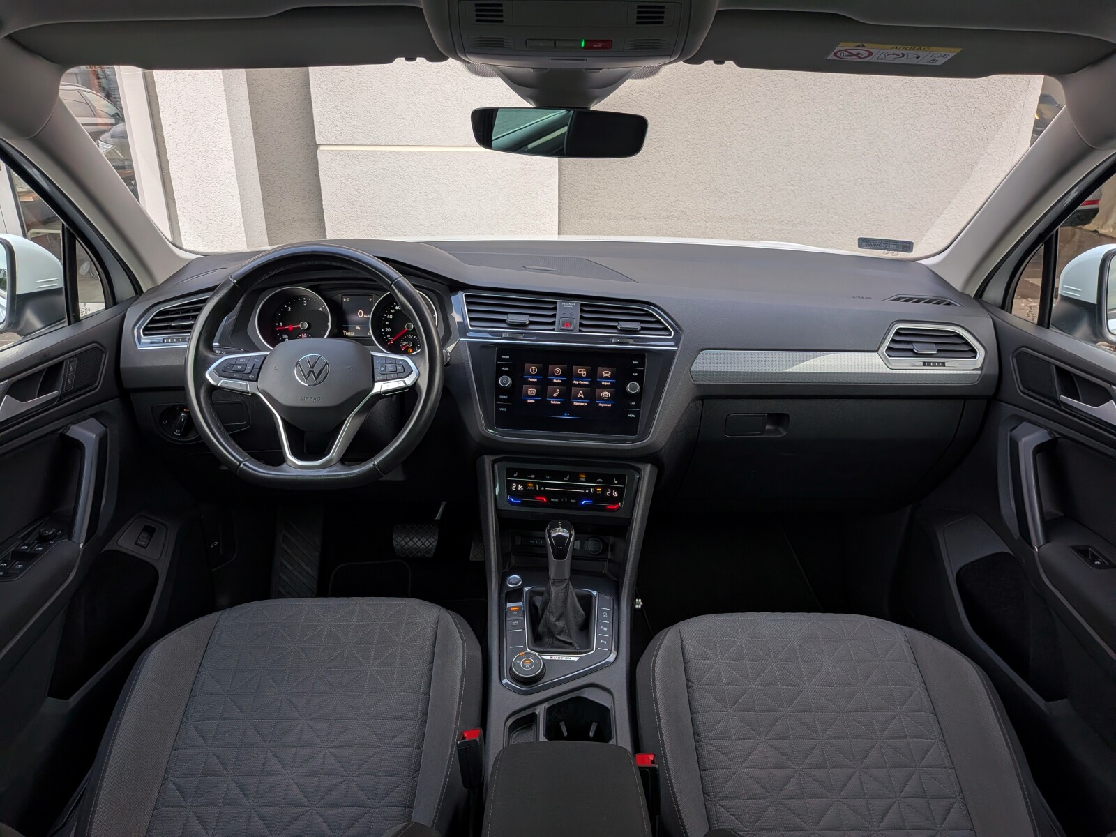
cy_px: 418
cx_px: 558
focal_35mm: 24
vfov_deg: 56.8
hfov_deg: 71.6
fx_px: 774
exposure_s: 1/90
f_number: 1.7
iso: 34
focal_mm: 4.53
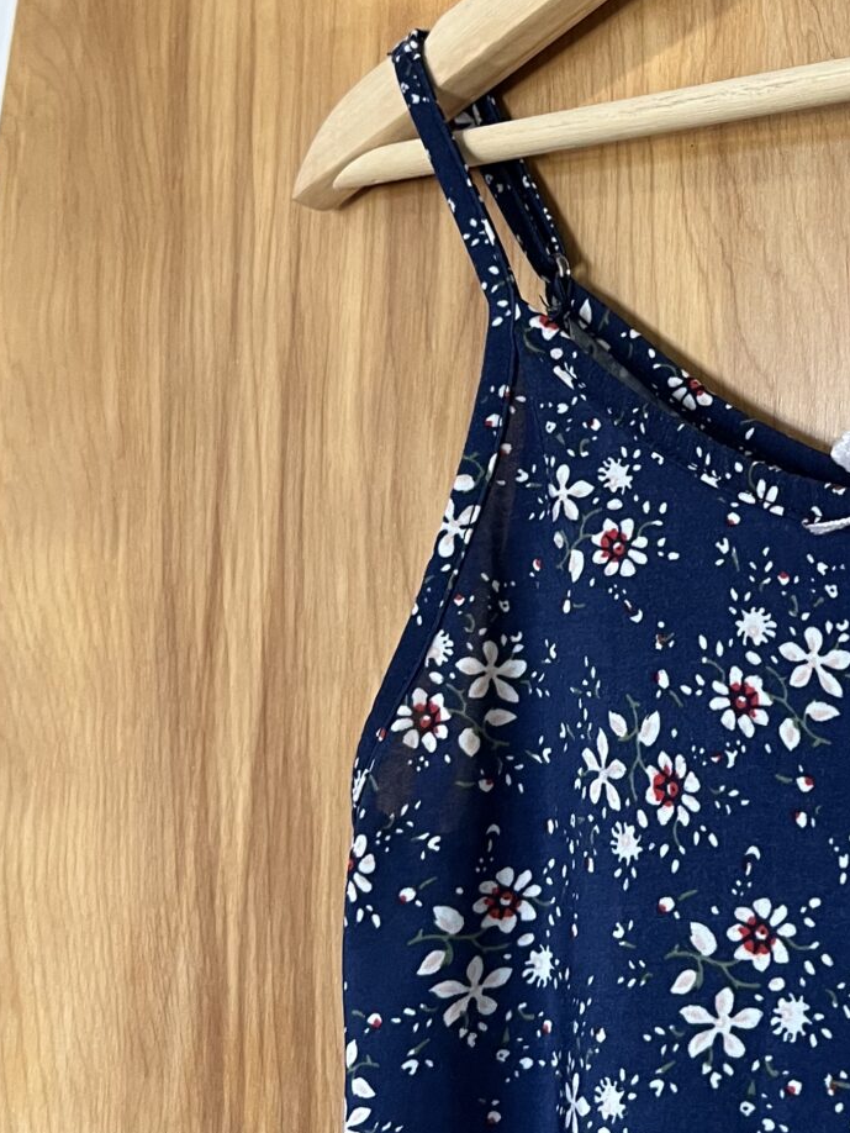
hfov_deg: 23.8
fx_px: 1898
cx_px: 914
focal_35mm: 58
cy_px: 233
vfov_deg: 32.4
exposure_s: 1/60
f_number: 1.5
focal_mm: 5.7
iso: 200
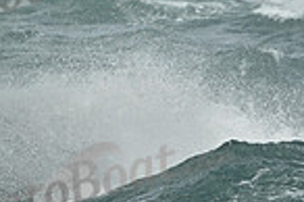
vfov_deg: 3.5
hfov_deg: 5.2
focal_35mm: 390
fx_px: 3290
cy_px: -105
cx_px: -169
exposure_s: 1/1250
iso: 320
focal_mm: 98
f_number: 10
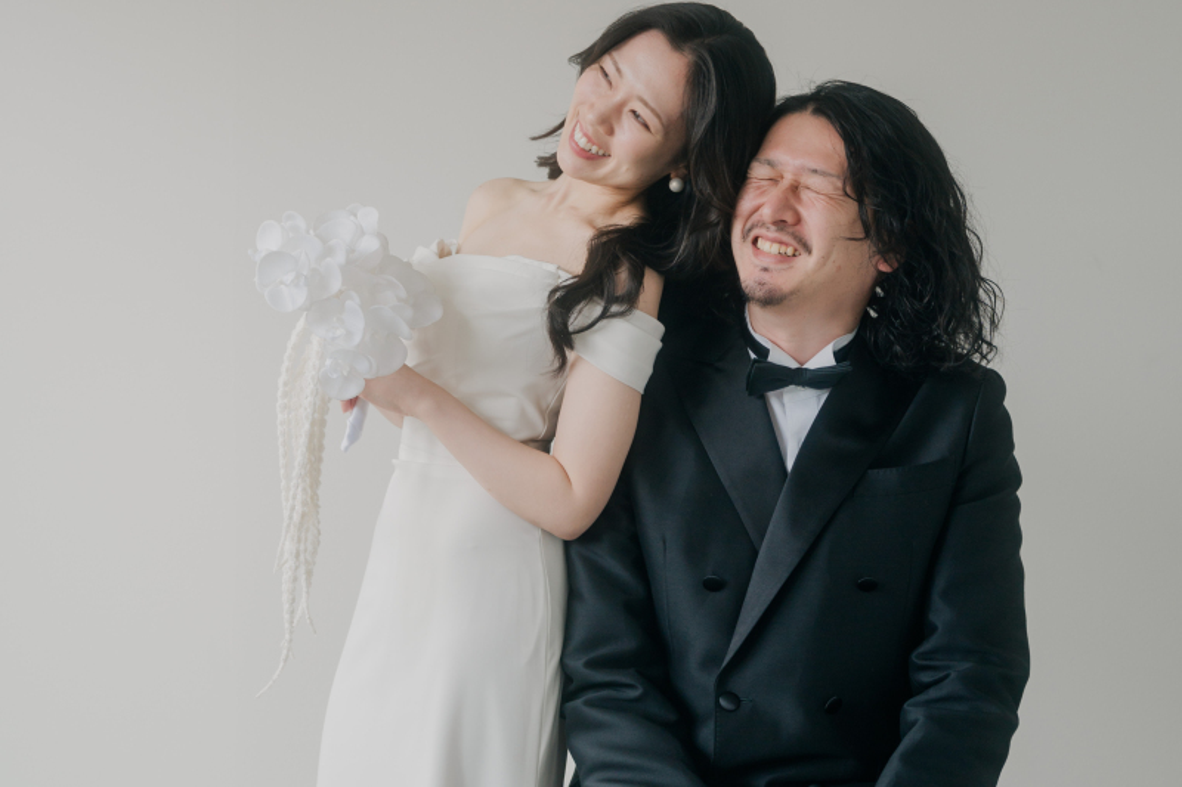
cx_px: 591
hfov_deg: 28.8
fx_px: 2298
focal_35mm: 70
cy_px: 394
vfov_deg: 19.4
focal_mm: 70
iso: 200
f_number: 2.8
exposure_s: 1/80
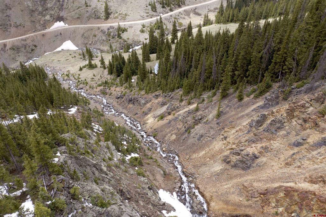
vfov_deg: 46.4
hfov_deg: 65.5
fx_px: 253
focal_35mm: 28
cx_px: 163
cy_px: 108
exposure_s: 1/320
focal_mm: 10.26
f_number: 5
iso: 100
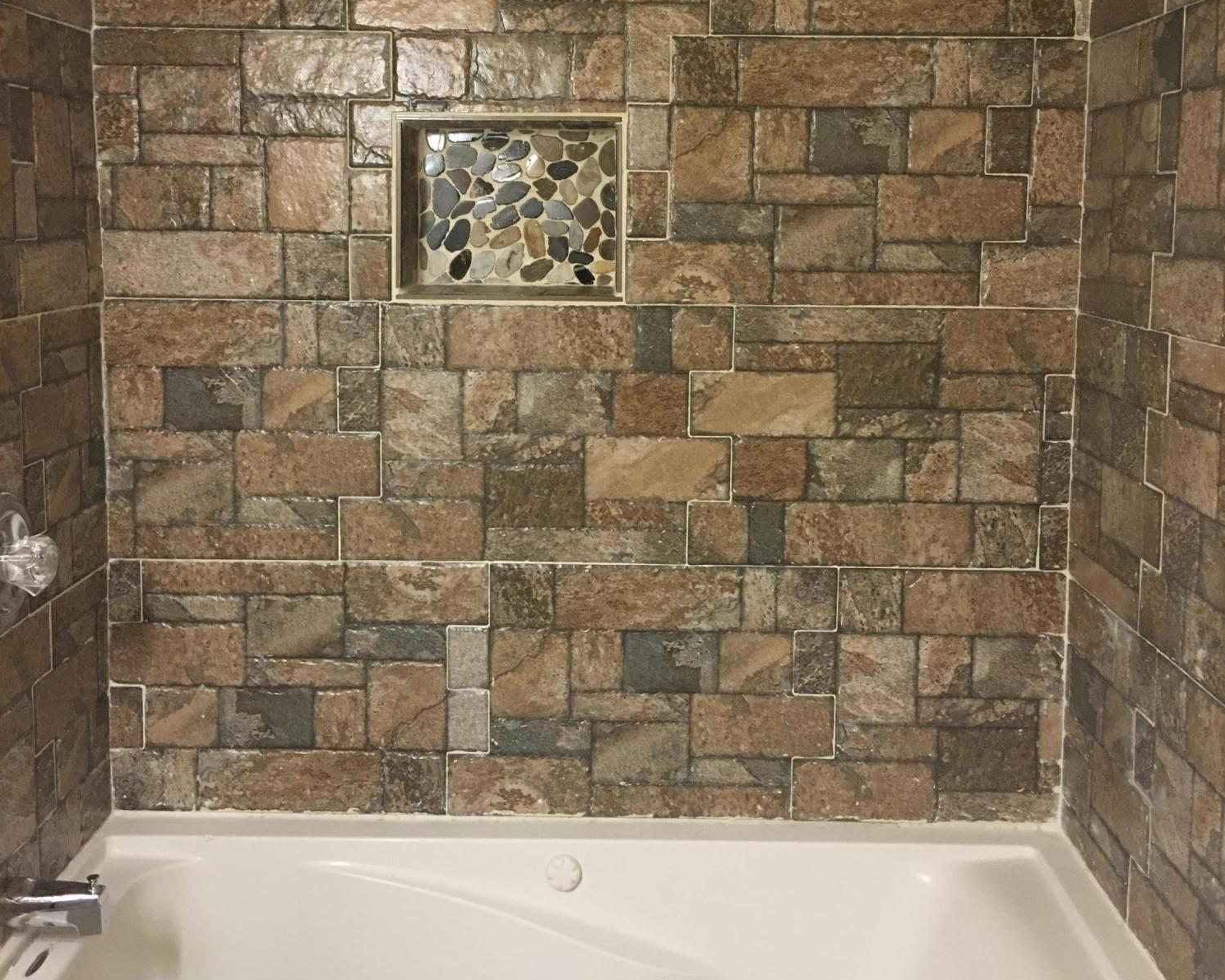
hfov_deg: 47.9
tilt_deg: -4.8
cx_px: 615
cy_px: 358
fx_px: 1378
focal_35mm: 38
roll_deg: -0.7
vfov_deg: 38.9
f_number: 2.2
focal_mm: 4.15
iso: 80
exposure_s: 1/10
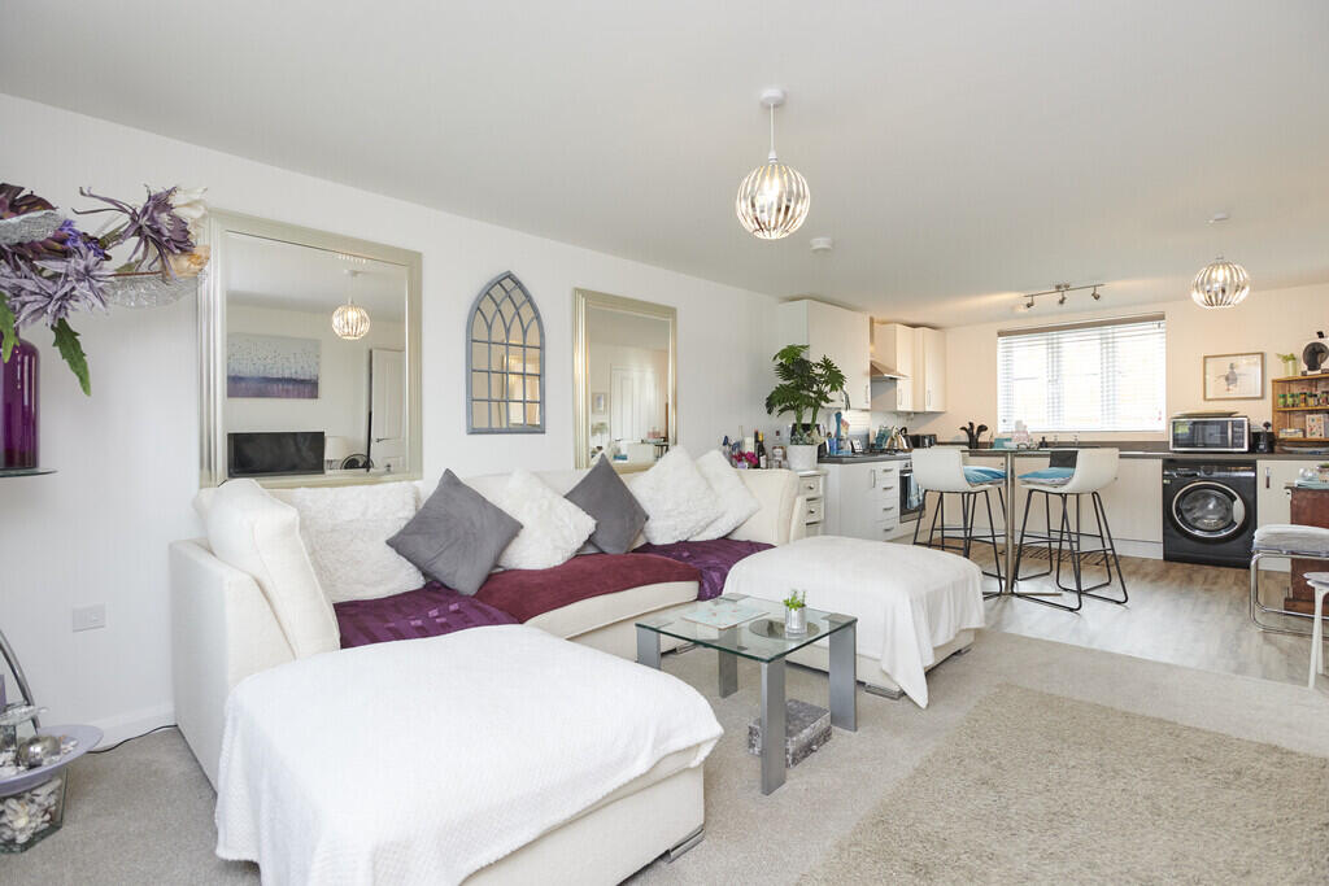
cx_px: 664
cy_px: 443
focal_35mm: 17
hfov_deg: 93.3
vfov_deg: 70.5
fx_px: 628
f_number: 7.1
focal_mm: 17
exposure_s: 1/80
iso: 1000
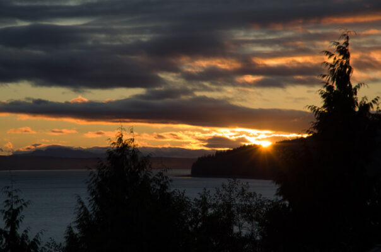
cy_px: 126
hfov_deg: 15.6
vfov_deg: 10.3
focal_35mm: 132
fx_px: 1394
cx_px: 190
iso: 200
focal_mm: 88
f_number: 13
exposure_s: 1/125
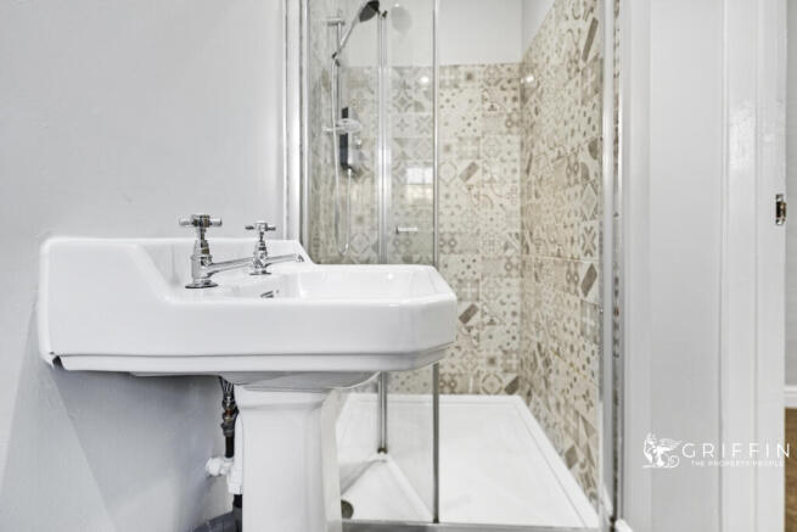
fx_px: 310
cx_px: 398
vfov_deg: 81.2
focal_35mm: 14
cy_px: 266
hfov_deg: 104.2
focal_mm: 14
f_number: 2.8
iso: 100
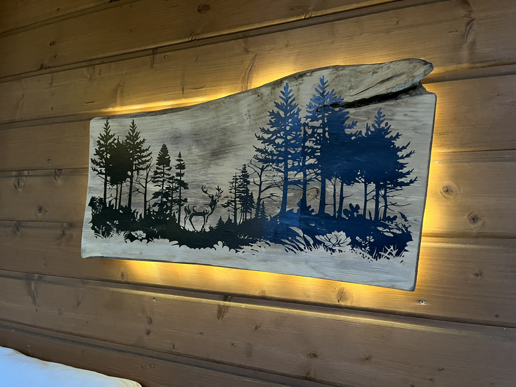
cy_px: 194
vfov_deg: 53.1
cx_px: 258
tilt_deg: +2.9
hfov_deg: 67.3
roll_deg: -0.8
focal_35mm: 26
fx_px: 388
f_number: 1.6
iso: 640
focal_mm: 5.1
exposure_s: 1/27
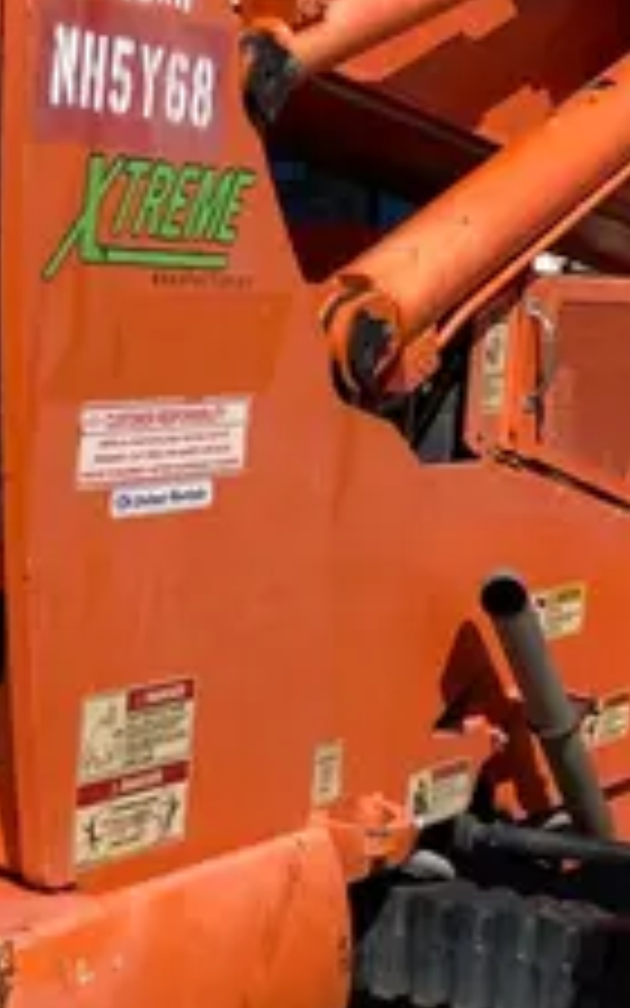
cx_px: 216
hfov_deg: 13.5
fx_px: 2665
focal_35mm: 97
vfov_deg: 21.4
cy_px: 569
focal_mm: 3.99
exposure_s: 1/2433
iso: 20
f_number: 1.8
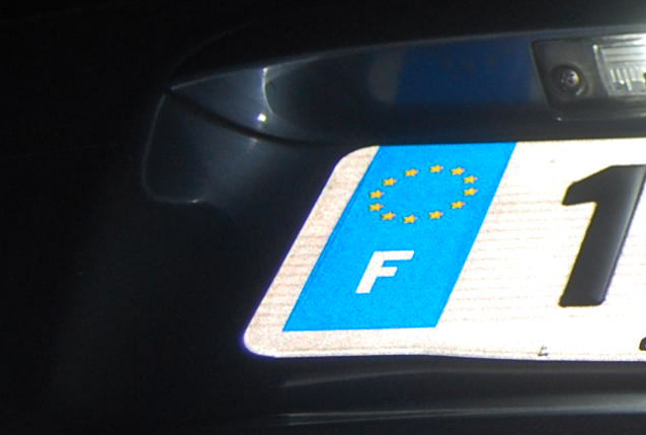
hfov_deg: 13.9
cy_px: 59
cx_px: 1192
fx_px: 2326
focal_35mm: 129
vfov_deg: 10.6
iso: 200
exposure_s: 1/60
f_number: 3.5
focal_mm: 19
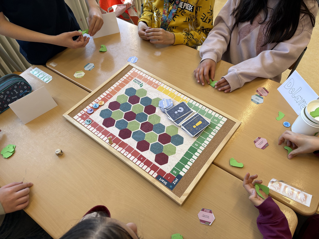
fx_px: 240
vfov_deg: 53.1
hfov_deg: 67.3
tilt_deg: -54.5
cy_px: 120
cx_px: 160
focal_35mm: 26
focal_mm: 5.96
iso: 32
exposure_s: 1/122
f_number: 1.6
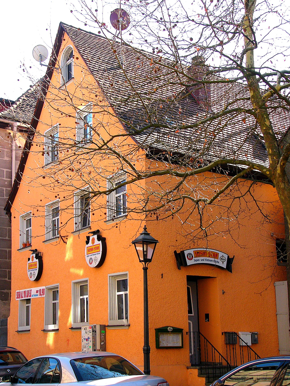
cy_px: 193
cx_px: 145
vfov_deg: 39.7
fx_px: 536
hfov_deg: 30.3
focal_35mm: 48
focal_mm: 8
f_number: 4
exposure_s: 1/160
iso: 50
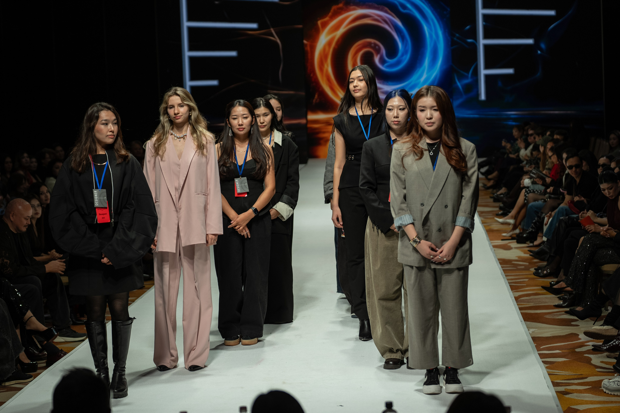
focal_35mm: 84
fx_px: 1449
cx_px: 297
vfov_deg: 16.2
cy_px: 187
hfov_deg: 24.1
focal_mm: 75.1
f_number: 3.2
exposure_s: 1/320
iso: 200
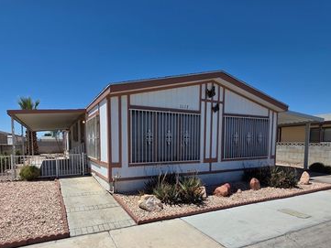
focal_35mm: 18
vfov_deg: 70.3
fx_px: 172
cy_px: 157
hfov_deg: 85.9
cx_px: 123
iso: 40
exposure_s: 1/3727
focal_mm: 2.2
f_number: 1.9
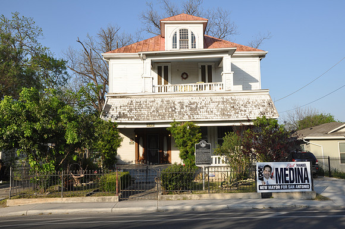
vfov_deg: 34.1
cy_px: 114
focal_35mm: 39
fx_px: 373
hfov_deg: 49.6
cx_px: 172
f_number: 11
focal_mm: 26
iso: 200
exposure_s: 1/125
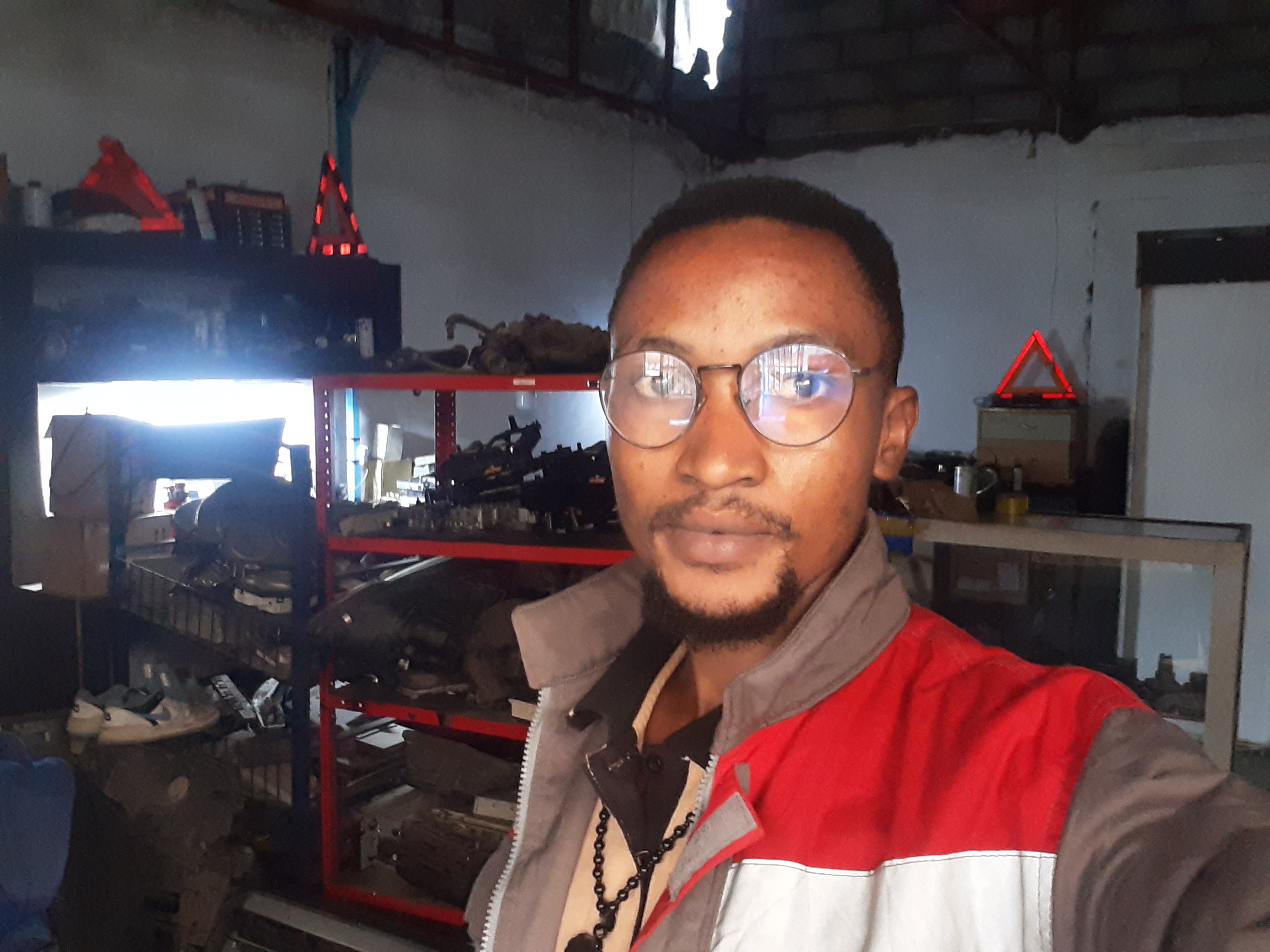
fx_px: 1137
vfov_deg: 45.4
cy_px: 476
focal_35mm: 31
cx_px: 635
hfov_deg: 58.4
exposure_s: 1/33
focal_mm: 2.61
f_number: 2
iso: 400
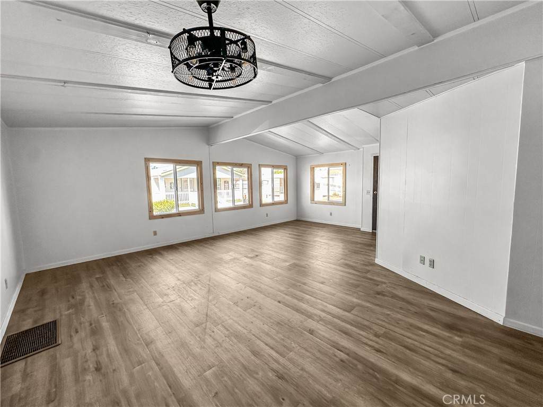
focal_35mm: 14
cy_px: 204
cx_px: 272
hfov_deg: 102.1
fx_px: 220
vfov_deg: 85.7
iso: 64
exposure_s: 1/100
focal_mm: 2.22
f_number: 2.2
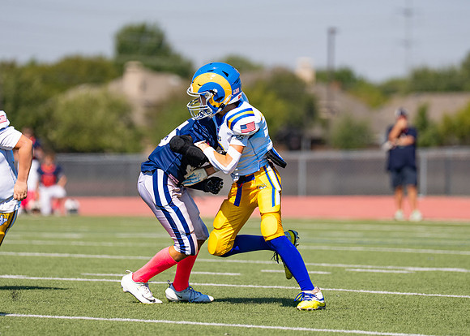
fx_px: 4407
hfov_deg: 6.1
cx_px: 214
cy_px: 128
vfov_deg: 4.4
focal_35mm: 330
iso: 125
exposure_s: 1/3200
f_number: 2.8
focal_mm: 200
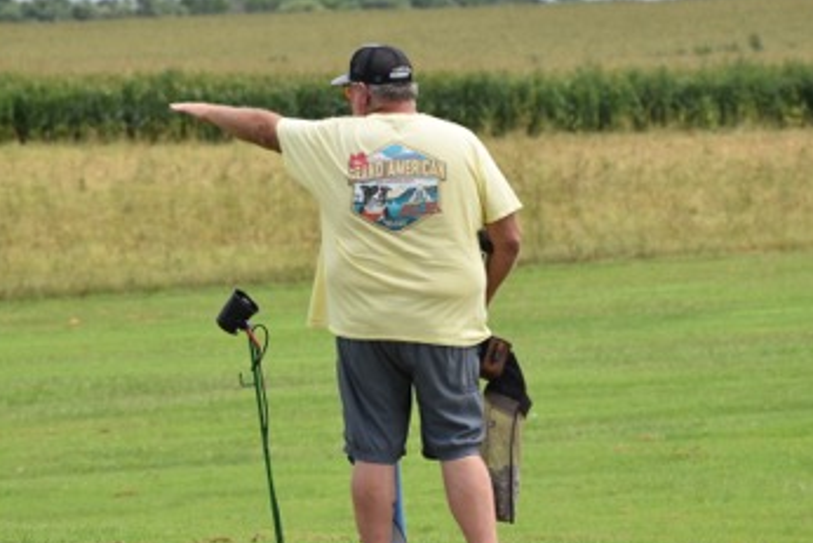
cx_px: 416
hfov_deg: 6.1
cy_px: 296
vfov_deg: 4.1
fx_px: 7636
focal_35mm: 338
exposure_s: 1/500
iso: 200
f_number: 8
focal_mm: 130
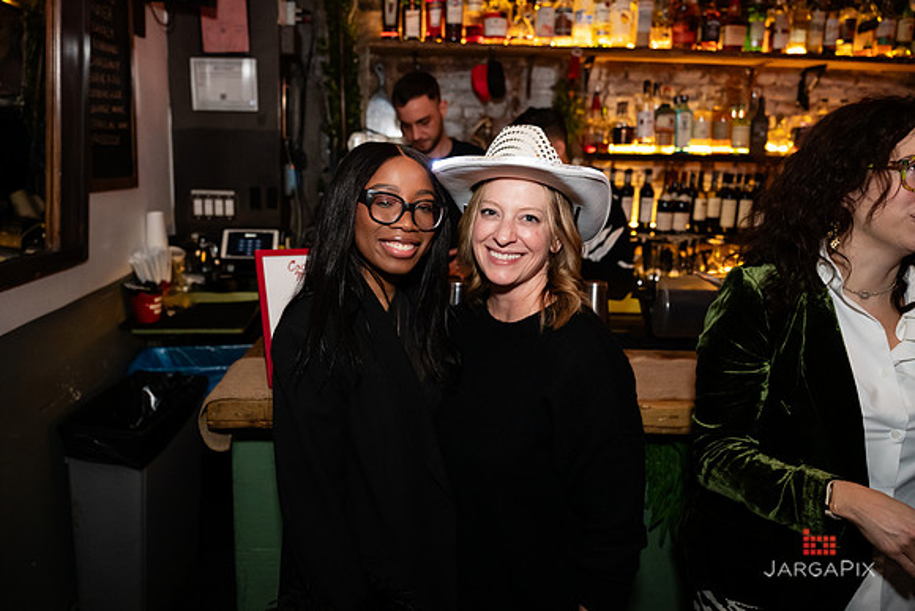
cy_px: 292
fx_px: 733
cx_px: 437
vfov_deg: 45.2
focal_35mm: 29
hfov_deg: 63.9
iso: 3200
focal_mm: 26.5
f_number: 3.2
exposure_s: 1/100
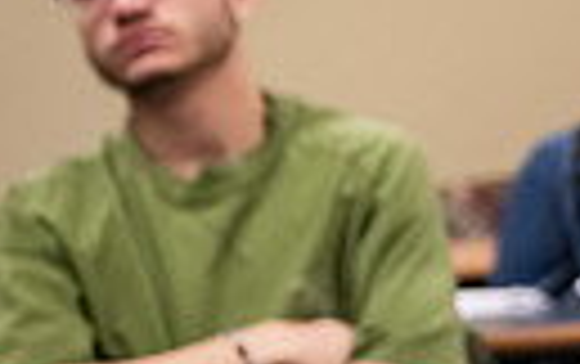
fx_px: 3482
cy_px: 101
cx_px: 1012
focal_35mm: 220
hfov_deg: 9.1
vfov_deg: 6.0
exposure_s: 1/125
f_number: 3.2
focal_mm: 48
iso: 1000
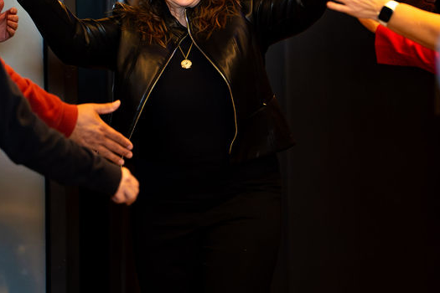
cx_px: 240
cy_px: 77
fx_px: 4290
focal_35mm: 351
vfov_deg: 3.9
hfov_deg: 5.9
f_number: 2.8
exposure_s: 1/320
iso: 5000
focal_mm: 180
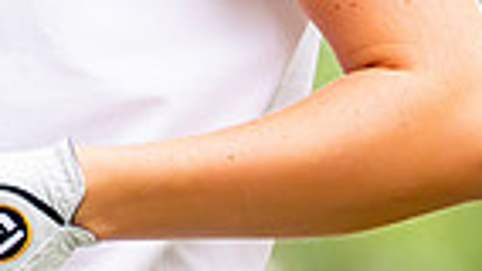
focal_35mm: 2367
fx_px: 30263
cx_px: 2
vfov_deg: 0.5
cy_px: -499
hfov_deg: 0.9
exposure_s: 1/1600
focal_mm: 300
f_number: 4
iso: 800
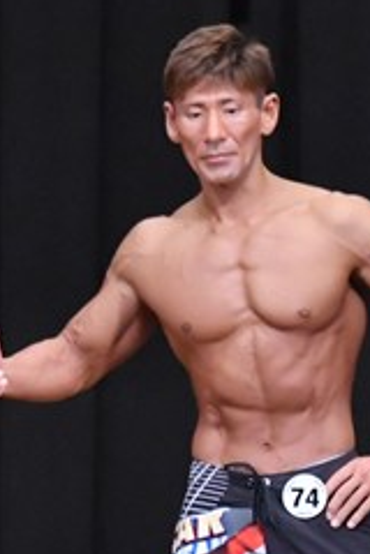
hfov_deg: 2.0
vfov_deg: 2.9
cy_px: 515
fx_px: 10791
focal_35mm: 700
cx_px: 228
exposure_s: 1/400
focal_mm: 145
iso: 8000
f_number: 5.6
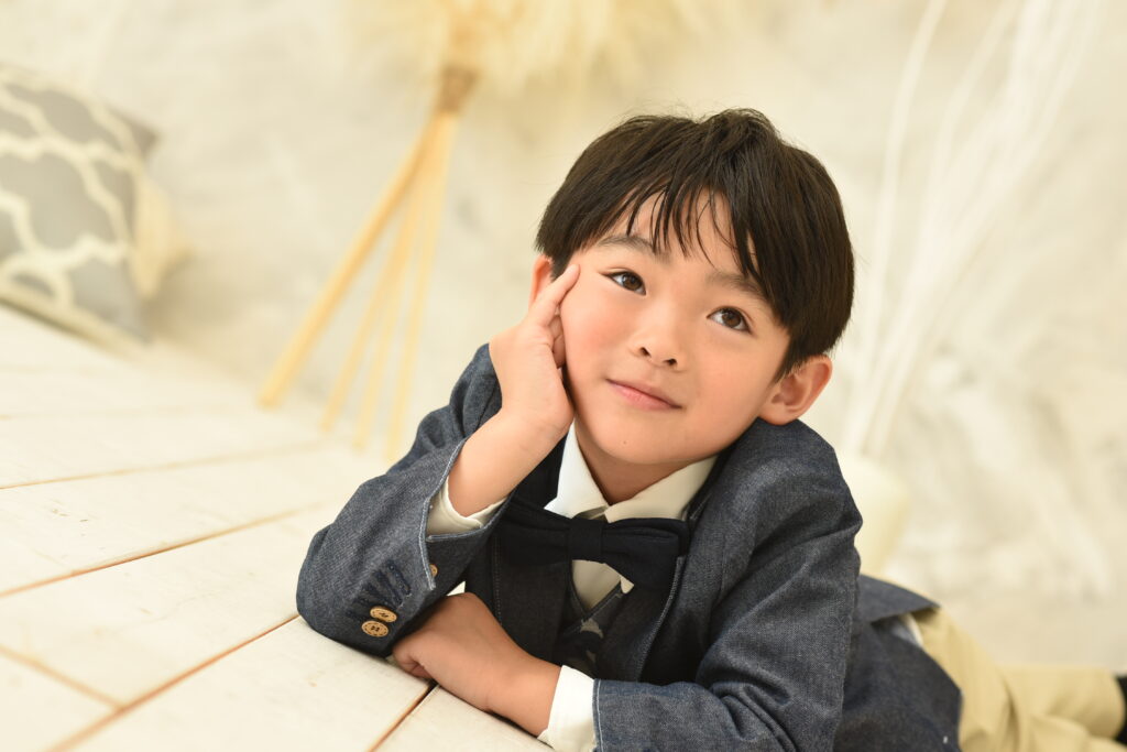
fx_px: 2661
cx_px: 564
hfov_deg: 23.9
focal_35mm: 85
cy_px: 376
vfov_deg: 16.1
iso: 500
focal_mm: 85
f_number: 4.5
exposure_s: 1/100
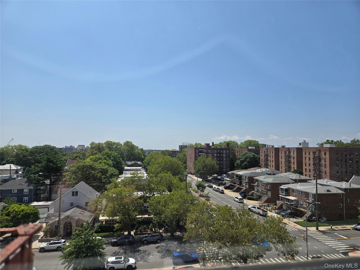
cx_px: 180
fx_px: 239
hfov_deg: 73.9
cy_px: 135
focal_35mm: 23
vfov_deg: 58.9
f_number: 1.8
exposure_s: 1/2752
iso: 25
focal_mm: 5.4
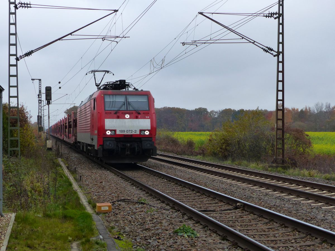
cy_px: 126
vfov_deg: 23.3
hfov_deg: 30.7
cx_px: 168
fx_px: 610
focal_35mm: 63
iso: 160
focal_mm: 11.4
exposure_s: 1/160
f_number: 4
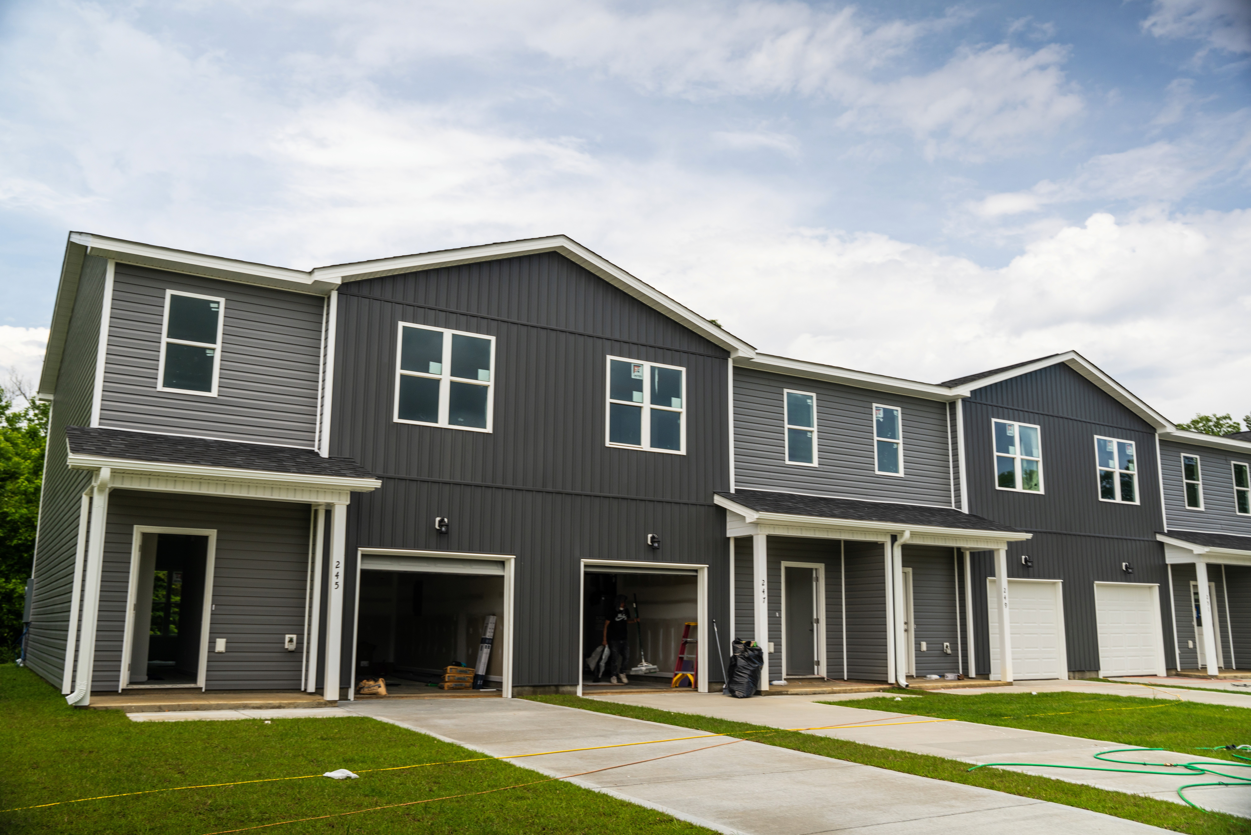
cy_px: 418
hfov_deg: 60.3
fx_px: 1077
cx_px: 626
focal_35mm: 31
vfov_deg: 42.3
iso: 200
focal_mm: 31
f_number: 2.8
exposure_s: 1/125
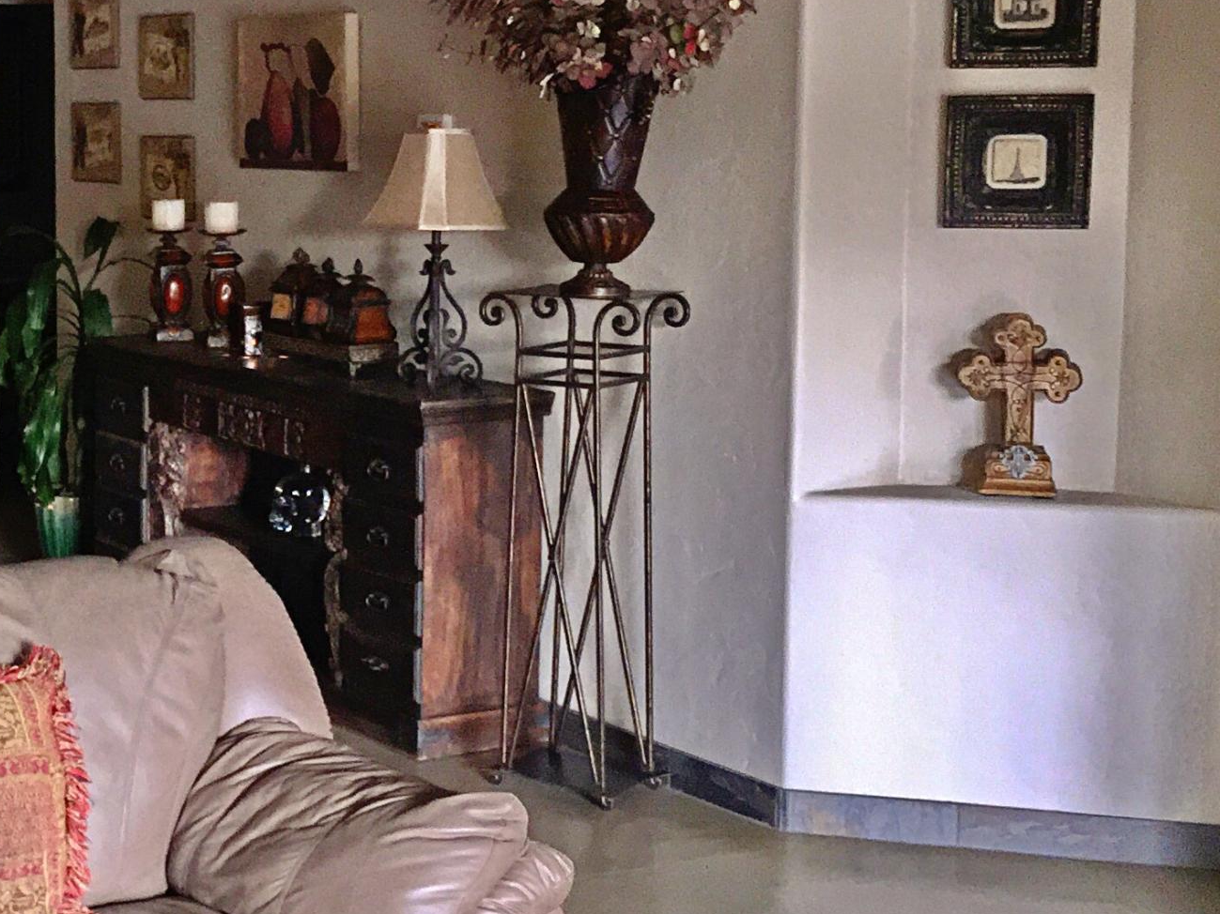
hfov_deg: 27.4
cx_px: 14
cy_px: 369
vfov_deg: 21.9
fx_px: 2361
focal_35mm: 67
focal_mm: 4.15
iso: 100
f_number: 2.2
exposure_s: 1/24
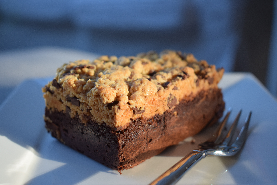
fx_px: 415
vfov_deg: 25.1
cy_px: 92
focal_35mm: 54
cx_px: 138
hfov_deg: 36.9
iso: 400
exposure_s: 1/125
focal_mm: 36
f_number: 5.6
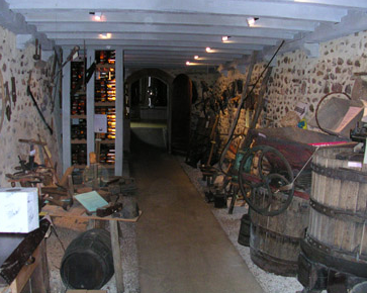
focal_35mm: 39
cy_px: 146
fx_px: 423
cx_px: 177
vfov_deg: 38.2
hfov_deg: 46.9
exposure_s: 1/60
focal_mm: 5.6
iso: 400
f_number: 2.7
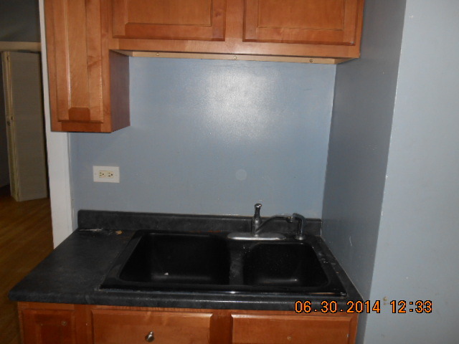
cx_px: 230
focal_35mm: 31
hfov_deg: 58.4
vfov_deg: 45.4
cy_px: 172
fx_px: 411
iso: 200
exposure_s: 1/25
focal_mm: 5.5
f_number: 3.6
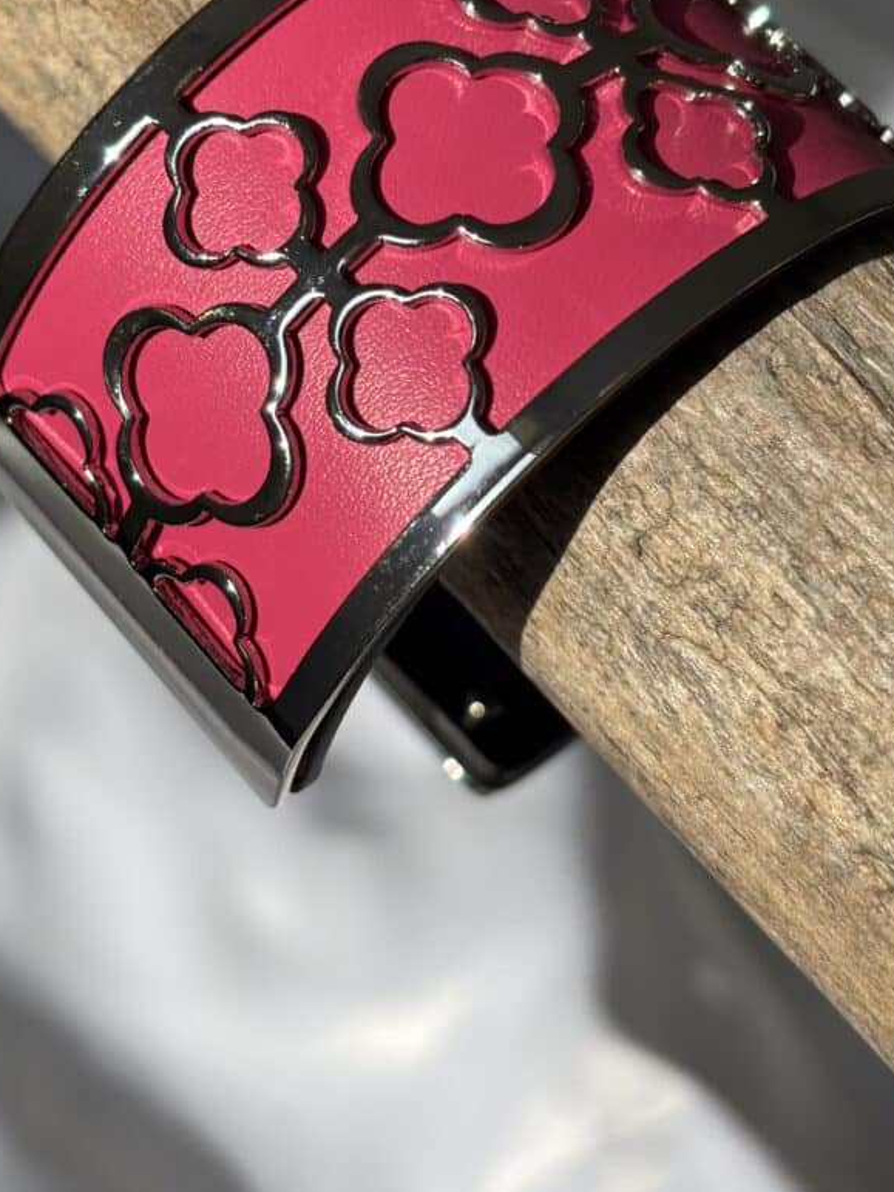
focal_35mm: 69
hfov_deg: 21.3
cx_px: 423
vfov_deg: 28.0
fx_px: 2376
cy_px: 434
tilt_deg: -38.2
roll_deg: -10.3
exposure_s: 1/2398
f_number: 1.6
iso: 32
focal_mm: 5.96
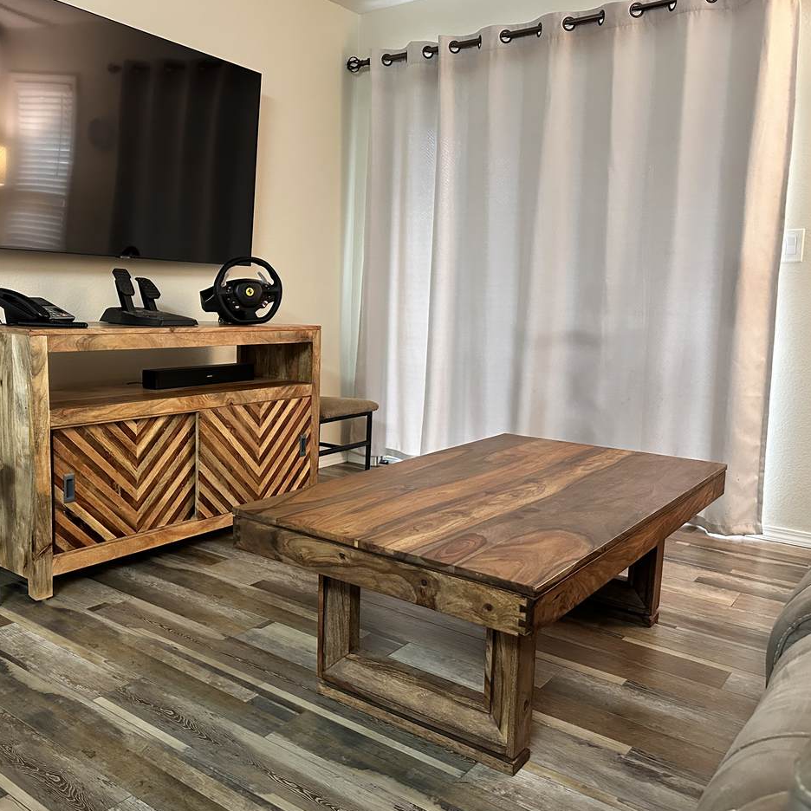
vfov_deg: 55.6
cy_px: 400
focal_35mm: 29
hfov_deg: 55.1
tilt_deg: -7.3
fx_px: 769
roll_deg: -1.4
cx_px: 316
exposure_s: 1/60
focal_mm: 6.86
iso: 640
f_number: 1.78
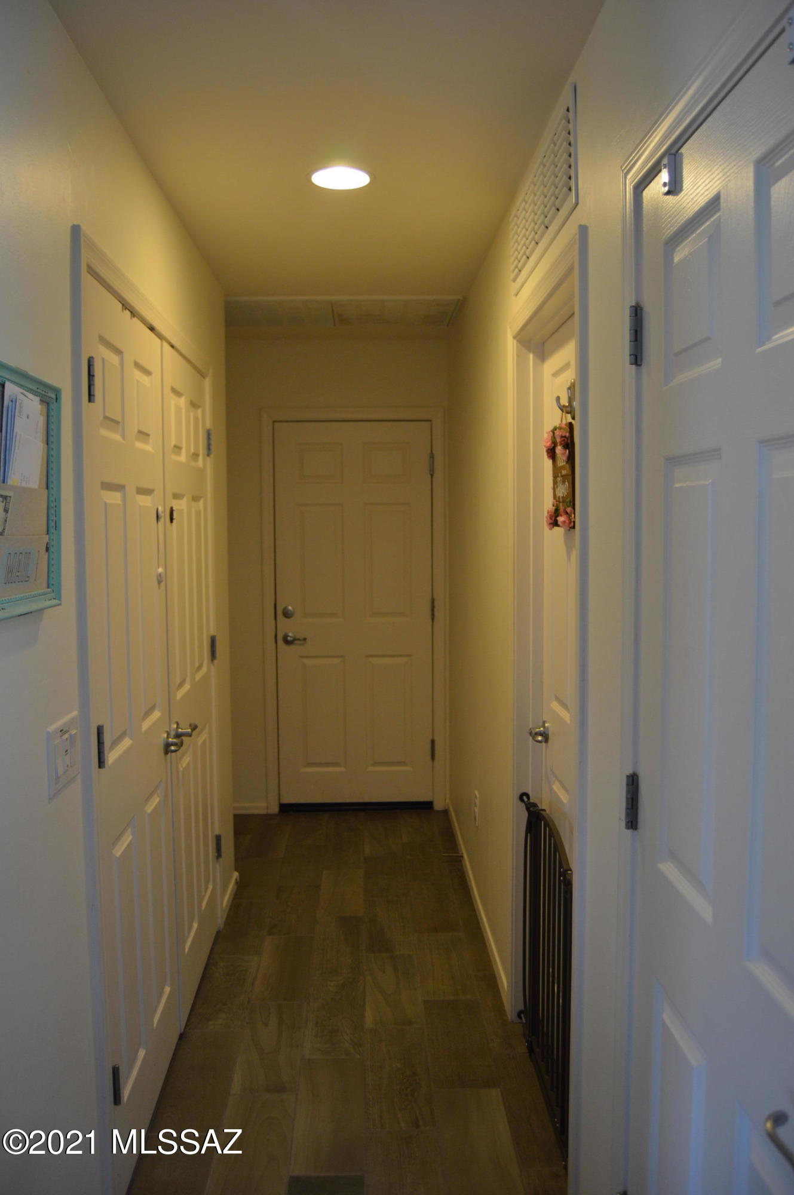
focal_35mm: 27
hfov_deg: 47.8
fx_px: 895
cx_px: 397
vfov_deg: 67.4
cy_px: 598
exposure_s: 1/60
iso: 450
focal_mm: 18
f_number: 3.5
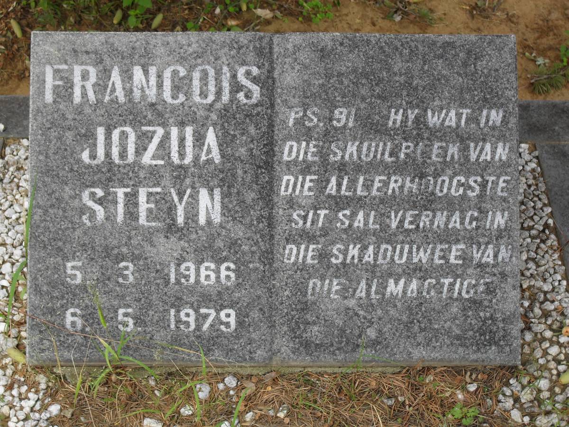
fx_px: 1085
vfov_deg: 22.3
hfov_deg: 29.4
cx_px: 284
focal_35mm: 66
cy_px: 214
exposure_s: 1/90
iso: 100
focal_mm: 11.7
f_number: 4.6
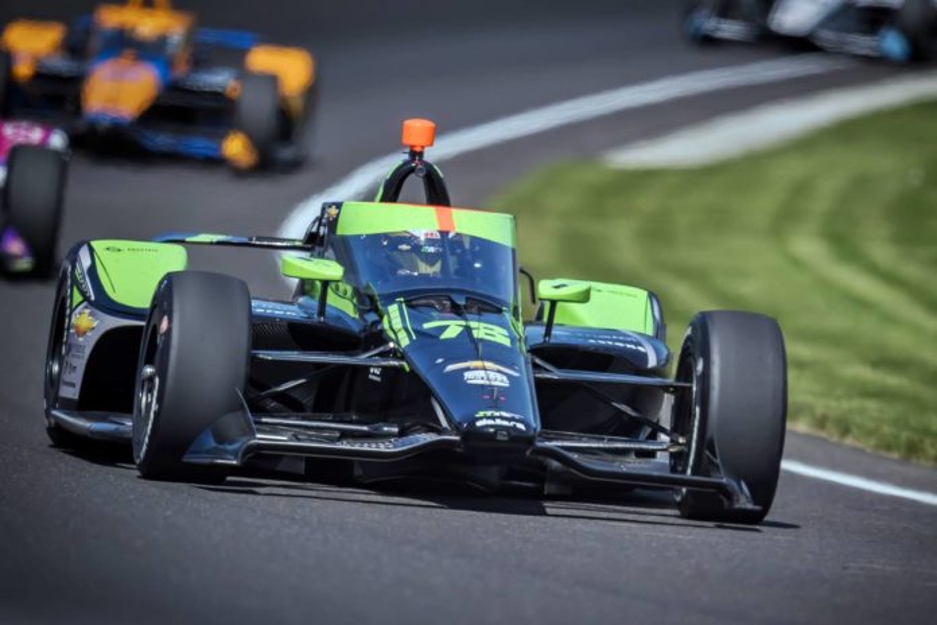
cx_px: 468
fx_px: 15615
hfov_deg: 3.4
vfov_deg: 2.3
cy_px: 312
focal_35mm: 600
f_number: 2.8
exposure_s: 1/6400
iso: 250
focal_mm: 400
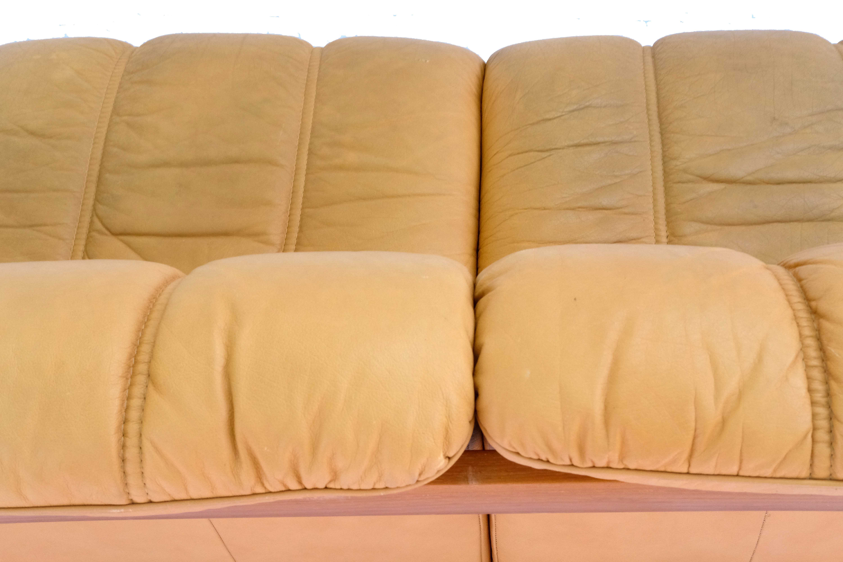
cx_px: 422
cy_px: 281
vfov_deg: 25.5
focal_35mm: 53
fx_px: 1241
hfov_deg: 37.5
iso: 2500
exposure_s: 1/125
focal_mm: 35
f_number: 11
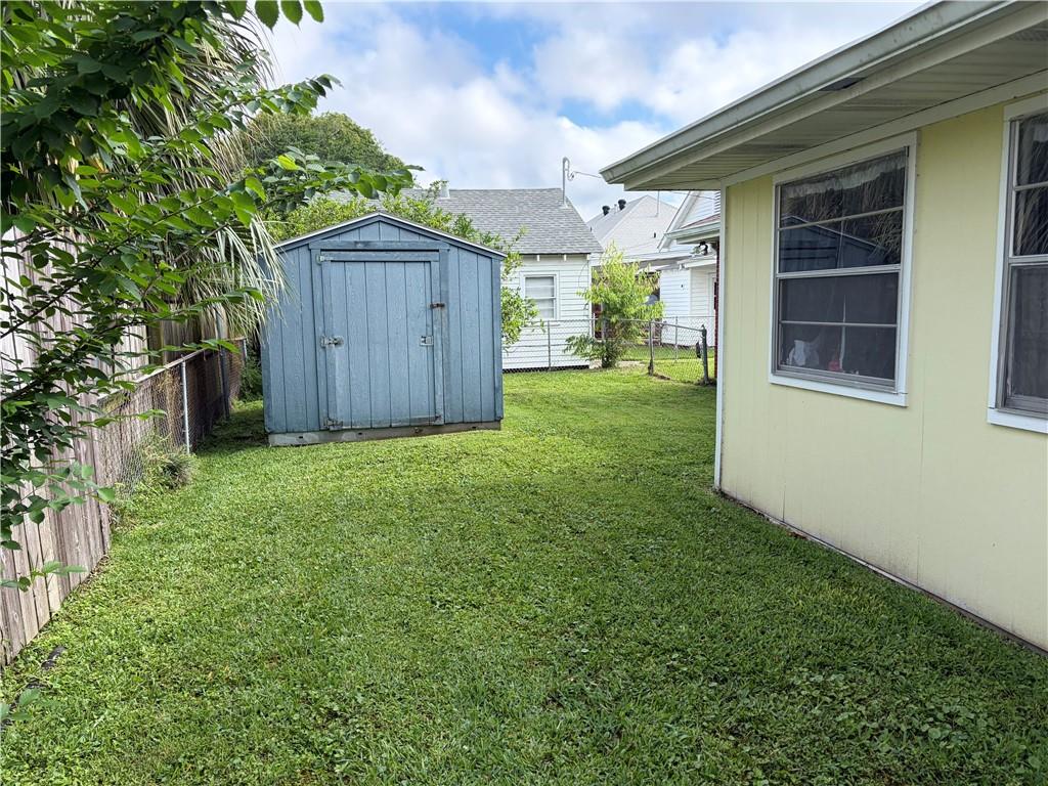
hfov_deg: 67.3
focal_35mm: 26
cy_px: 393
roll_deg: +1.8
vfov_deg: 53.1
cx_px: 524
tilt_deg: -7.5
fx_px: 787
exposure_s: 1/1155
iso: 50
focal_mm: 5.96
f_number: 1.6
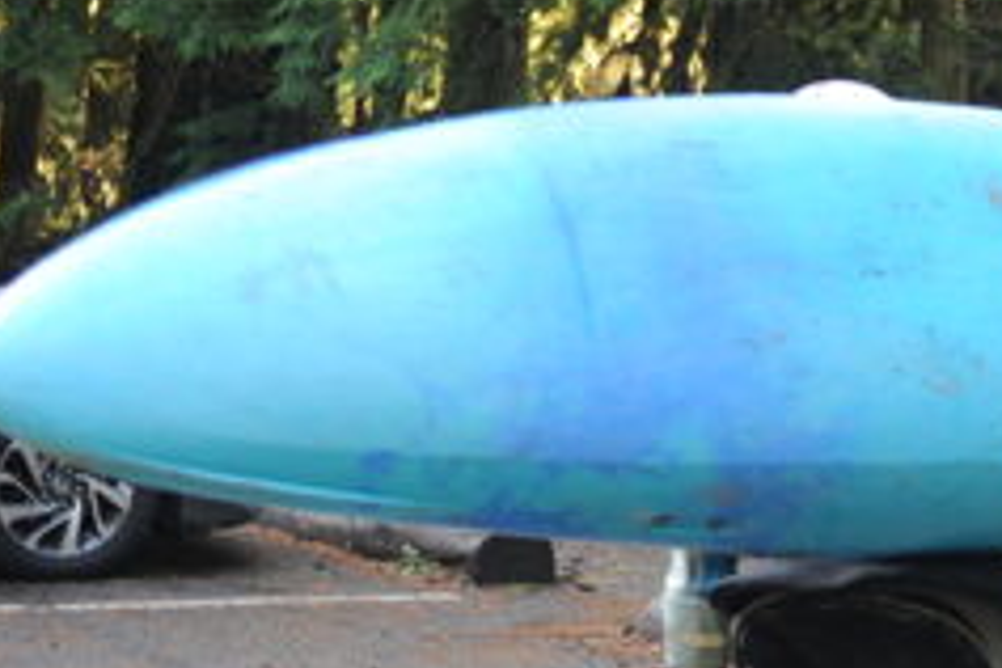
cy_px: 347
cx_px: 1463
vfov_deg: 11.6
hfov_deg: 16.0
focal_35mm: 118
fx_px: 3284
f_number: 2.8
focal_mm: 35
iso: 200
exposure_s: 1/60
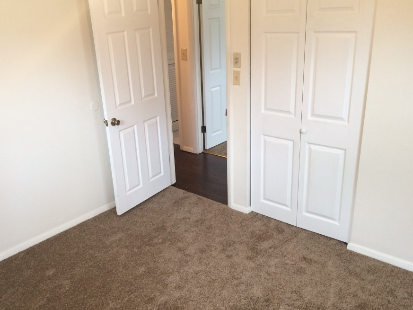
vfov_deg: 41.7
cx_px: 187
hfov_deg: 53.9
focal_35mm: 34
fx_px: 406
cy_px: 171
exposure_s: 1/30
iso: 100
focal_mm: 4.15
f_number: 2.2
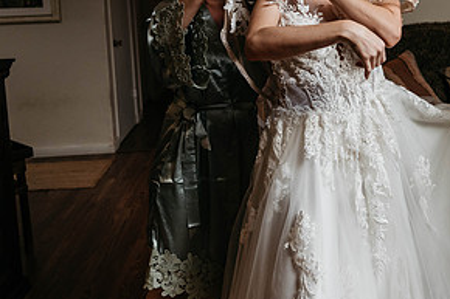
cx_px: 326
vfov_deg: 27.0
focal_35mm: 48
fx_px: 600
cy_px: 27
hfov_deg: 40.2
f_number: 2.8
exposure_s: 1/500
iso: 1000
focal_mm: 24
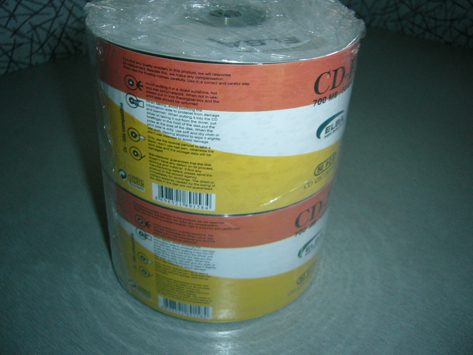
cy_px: 178
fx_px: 478
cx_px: 236
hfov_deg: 52.6
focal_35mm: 35
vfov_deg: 40.7
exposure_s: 1/60
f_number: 2.8
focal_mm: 5.8
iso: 100
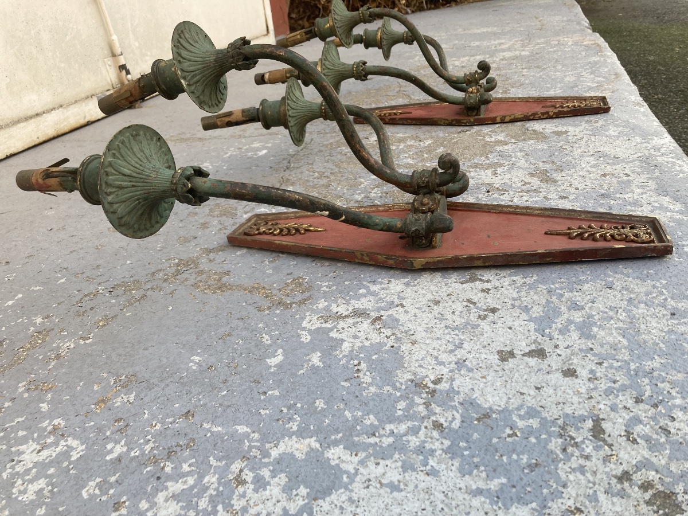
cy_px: 258
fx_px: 557
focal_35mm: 28
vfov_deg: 49.7
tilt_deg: -26.5
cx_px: 344
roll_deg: +7.9
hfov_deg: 63.4
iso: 20
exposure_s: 1/154
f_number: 1.8
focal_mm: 3.99
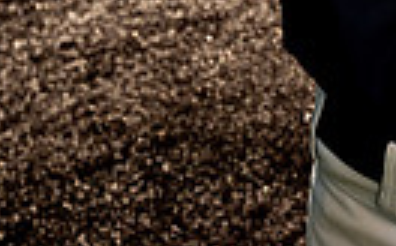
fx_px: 1950
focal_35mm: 181
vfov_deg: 6.8
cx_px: 429
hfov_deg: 11.4
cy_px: -342
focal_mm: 52
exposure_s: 1/250
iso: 250
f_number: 9
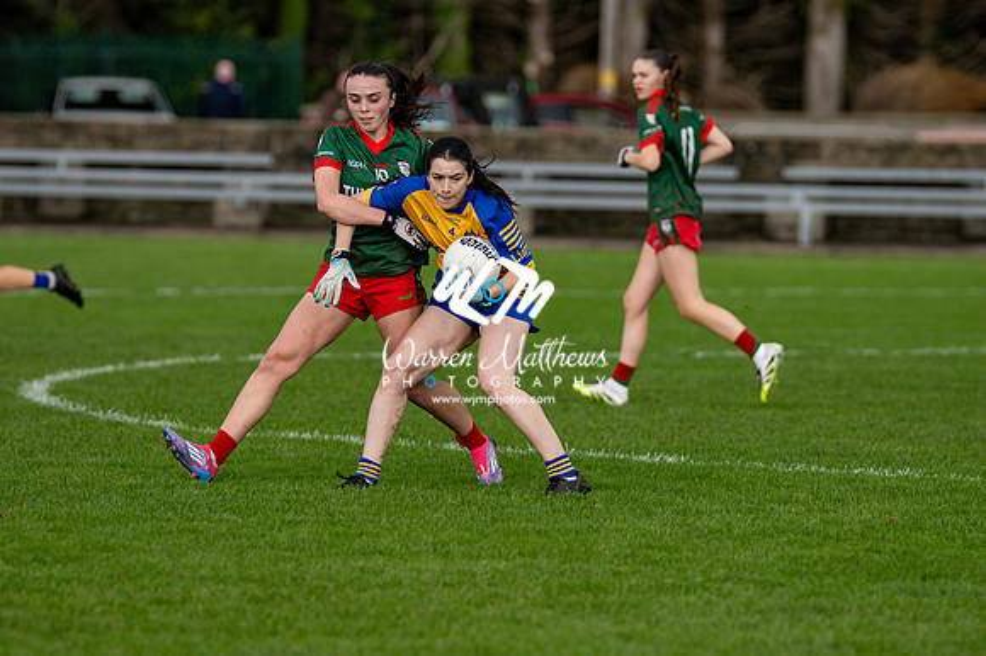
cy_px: 328
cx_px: 493
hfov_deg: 6.2
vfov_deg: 4.2
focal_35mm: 330
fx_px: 9033
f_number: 2.8
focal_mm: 220
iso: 360
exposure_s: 1/3200
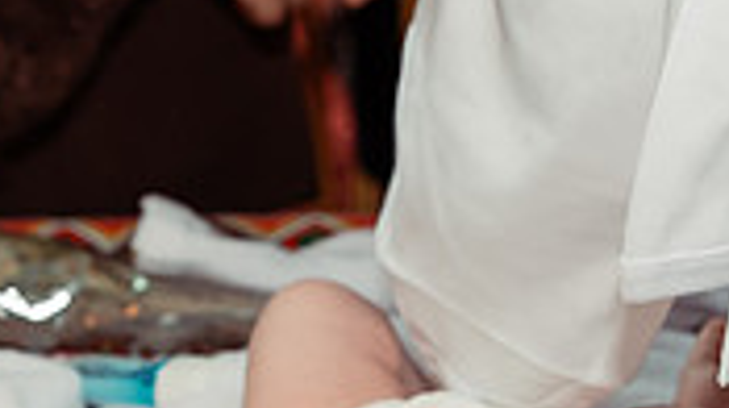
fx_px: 2414
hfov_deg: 17.1
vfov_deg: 9.5
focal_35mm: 125
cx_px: 179
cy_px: 479
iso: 2500
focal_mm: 36
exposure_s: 1/250
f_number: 3.5
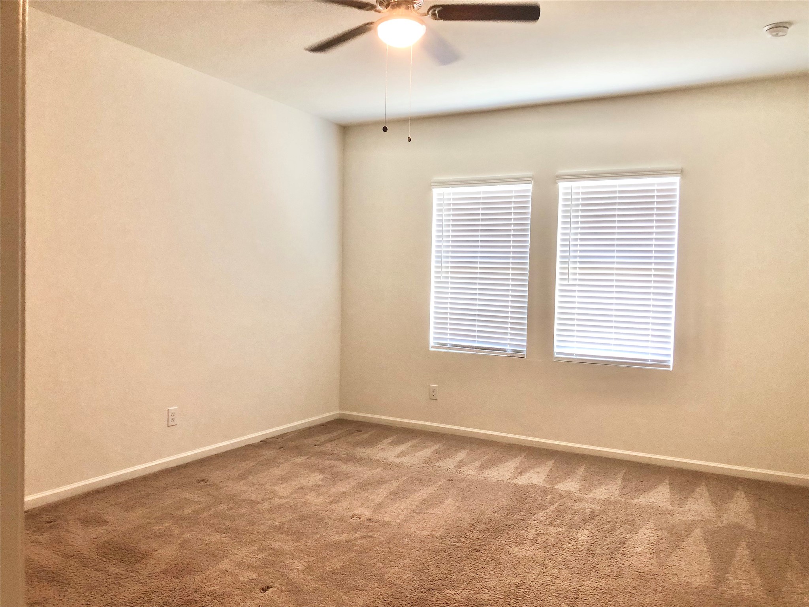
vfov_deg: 49.7
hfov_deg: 63.4
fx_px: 654
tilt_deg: -2.0
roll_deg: -0.6
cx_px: 404
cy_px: 304
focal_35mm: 28
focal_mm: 3.99
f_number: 1.8
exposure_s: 1/15
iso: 50
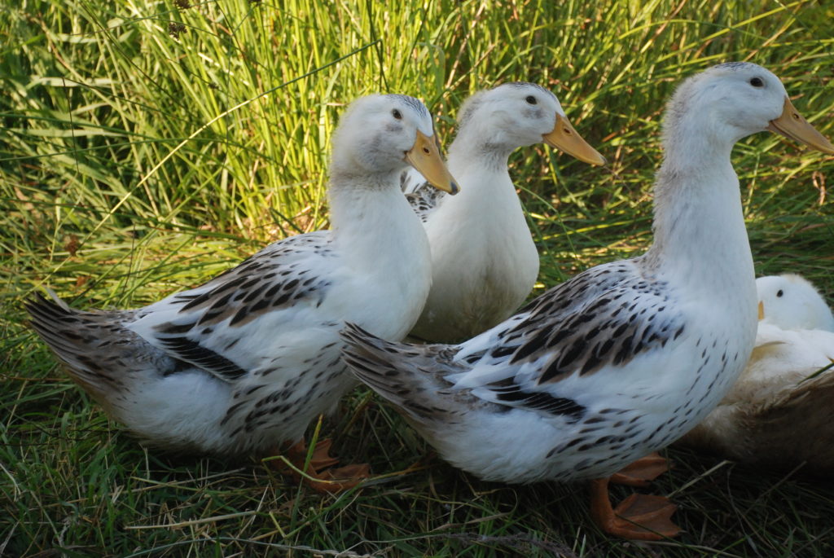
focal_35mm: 90
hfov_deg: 22.6
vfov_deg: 15.2
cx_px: 417
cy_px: 279
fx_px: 2087
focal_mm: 60
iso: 800
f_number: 5.6
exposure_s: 1/500
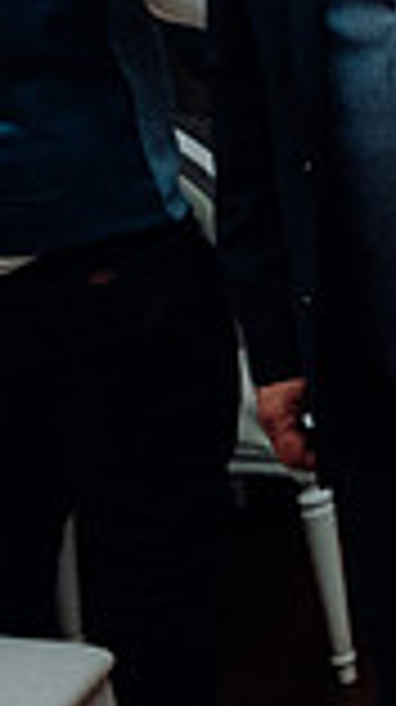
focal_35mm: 93
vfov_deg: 22.4
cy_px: 74
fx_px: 1741
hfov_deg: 11.0
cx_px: 945
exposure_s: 1/160
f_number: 3.5
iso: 2500
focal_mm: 24
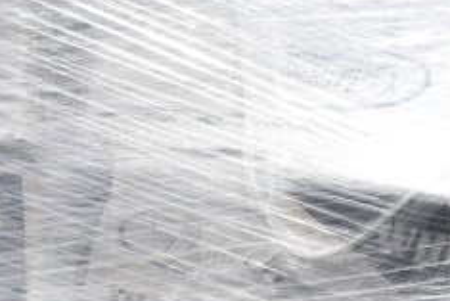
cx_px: 75
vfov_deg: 16.8
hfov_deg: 25.4
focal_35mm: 78
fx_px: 976
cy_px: 352
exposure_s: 1/500
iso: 200
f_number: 9
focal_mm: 20
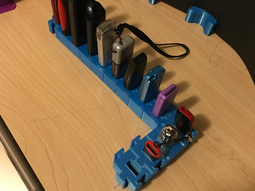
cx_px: 114
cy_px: 89
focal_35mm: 37
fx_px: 273
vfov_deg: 38.6
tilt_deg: -55.9
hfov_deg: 50.0
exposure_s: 1/6
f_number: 1.8
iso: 100
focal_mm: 3.99
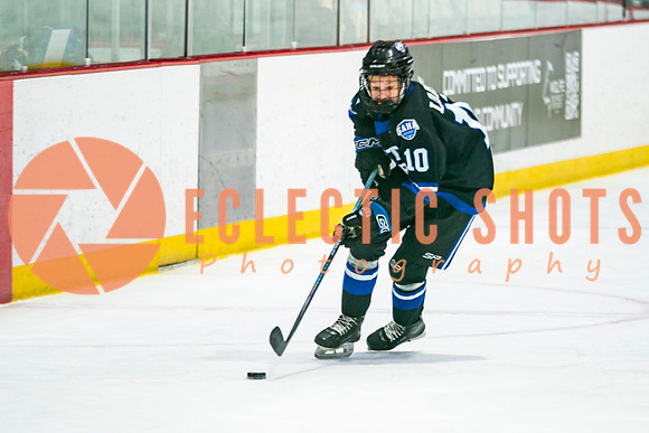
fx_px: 6876
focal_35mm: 381
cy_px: 217
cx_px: 364
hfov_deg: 5.4
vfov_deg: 3.6
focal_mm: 200
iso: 400
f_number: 2.8
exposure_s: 1/640
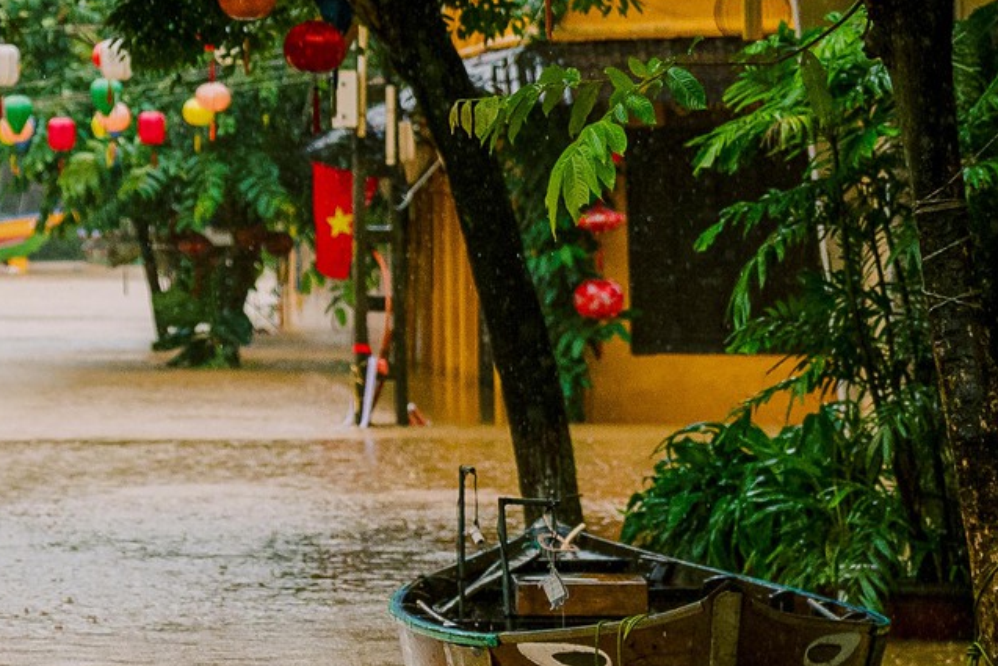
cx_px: -121
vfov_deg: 6.4
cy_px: -103
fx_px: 5906
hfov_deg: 9.6
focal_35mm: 213
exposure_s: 1/640
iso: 1600
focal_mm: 53
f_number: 2
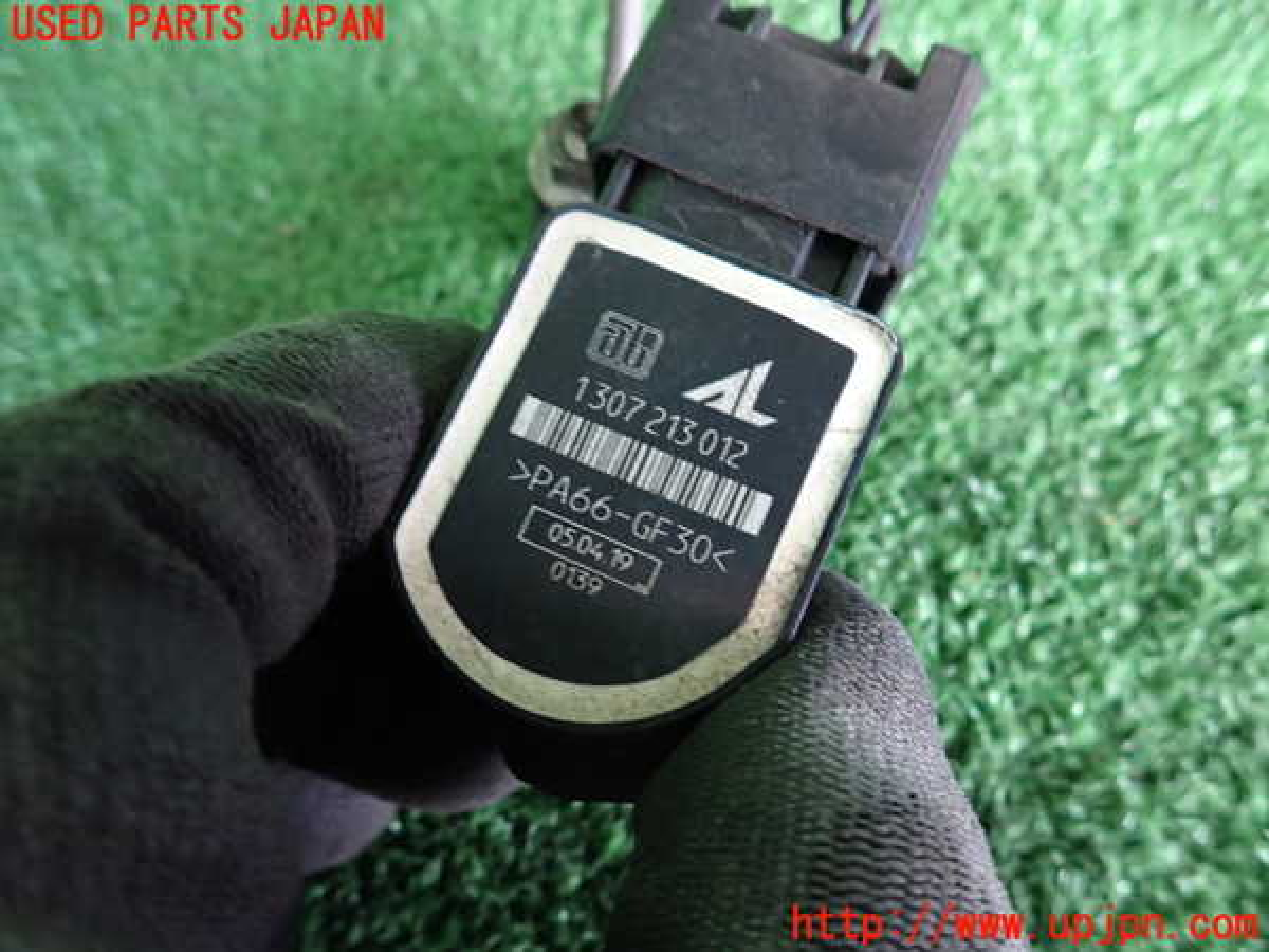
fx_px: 916
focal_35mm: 25
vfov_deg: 54.9
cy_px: 476
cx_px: 634
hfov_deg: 69.4
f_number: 2
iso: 400
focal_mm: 4.5
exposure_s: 1/30
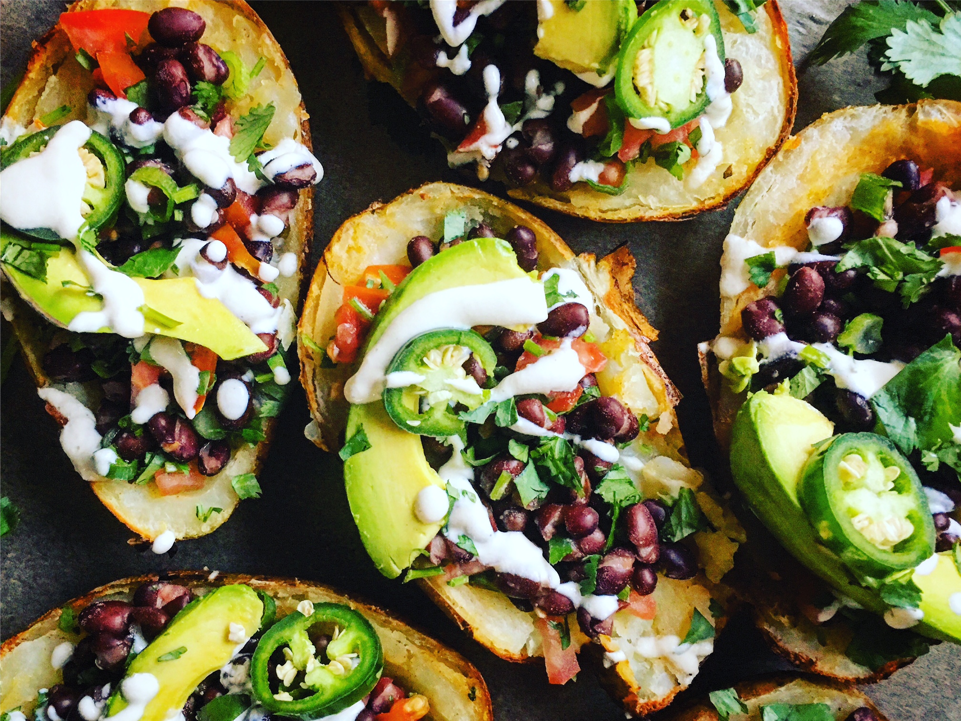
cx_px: 480
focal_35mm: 29
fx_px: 805
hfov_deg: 61.7
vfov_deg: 48.2
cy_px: 360
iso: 200
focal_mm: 4.15
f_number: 2.2
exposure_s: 1/30
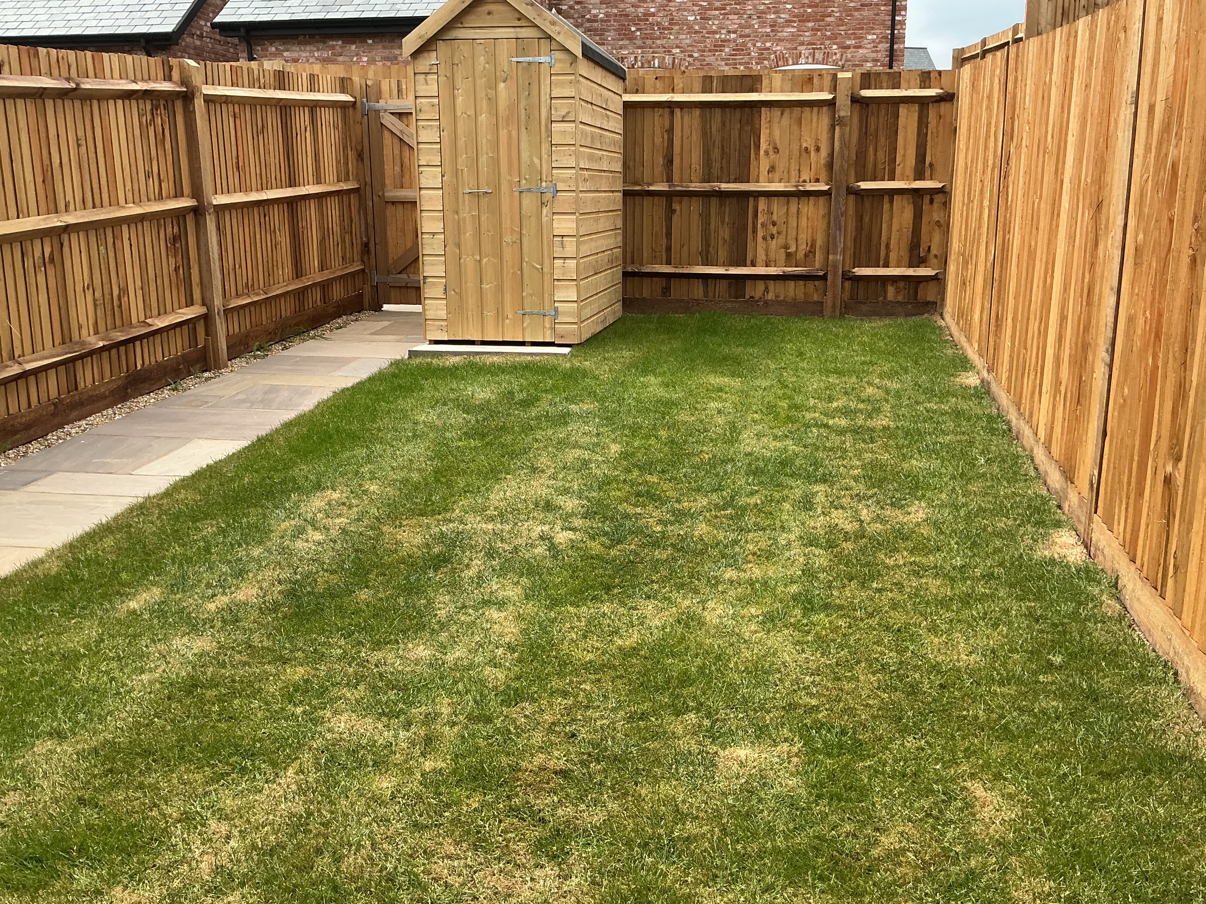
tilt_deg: -16.6
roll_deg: +0.0
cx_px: 605
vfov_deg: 41.8
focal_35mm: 34
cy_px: 476
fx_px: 1184
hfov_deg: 54.0
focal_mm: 3
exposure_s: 1/650
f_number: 1.8
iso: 25
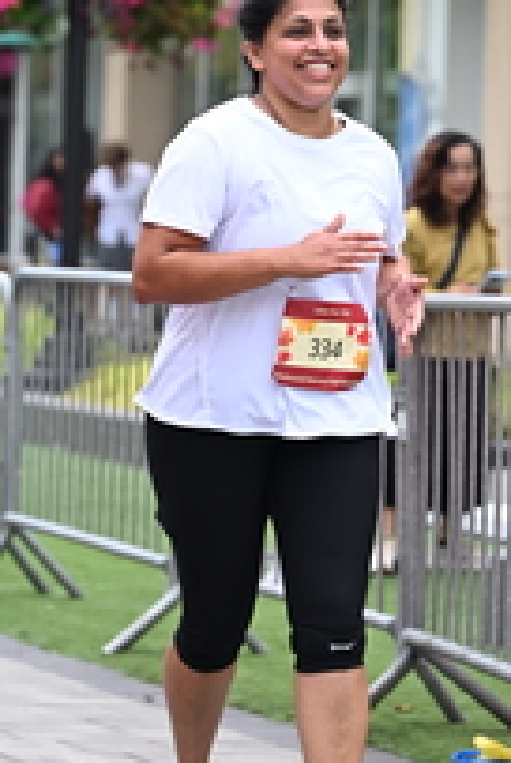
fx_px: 4880
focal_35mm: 230
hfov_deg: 6.0
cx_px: 314
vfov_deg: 8.9
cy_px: 41
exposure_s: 1/2000
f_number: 2.8
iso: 640
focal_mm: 85
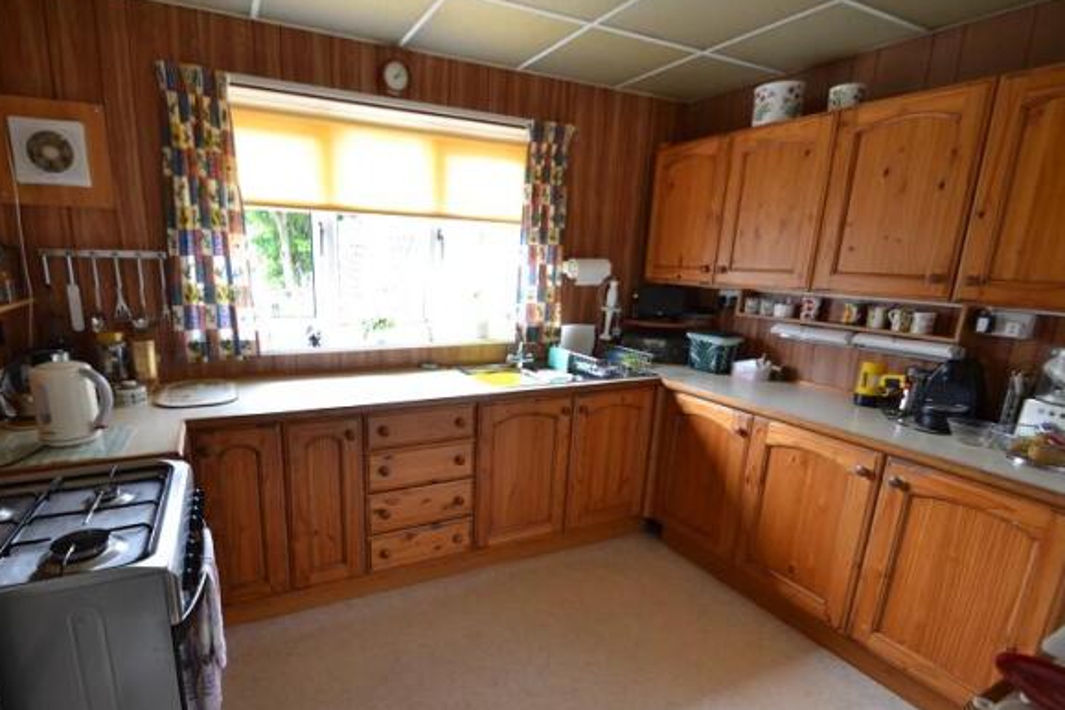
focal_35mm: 17
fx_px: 503
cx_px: 506
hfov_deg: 93.2
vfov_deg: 70.3
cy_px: 382
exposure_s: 1/60
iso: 500
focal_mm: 10
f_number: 3.5
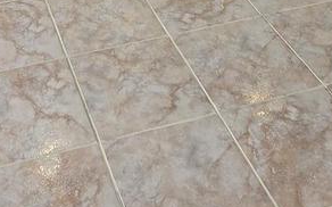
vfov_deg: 12.9
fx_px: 615
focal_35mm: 68
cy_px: -329
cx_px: 88
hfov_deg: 29.8
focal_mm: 2.2
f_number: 1.9
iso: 32
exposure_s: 1/120
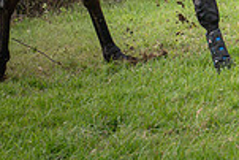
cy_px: -141
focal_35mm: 403
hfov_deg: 5.0
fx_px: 2678
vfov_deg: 3.4
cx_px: 435
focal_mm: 70
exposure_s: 1/1600
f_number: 4.5
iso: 400
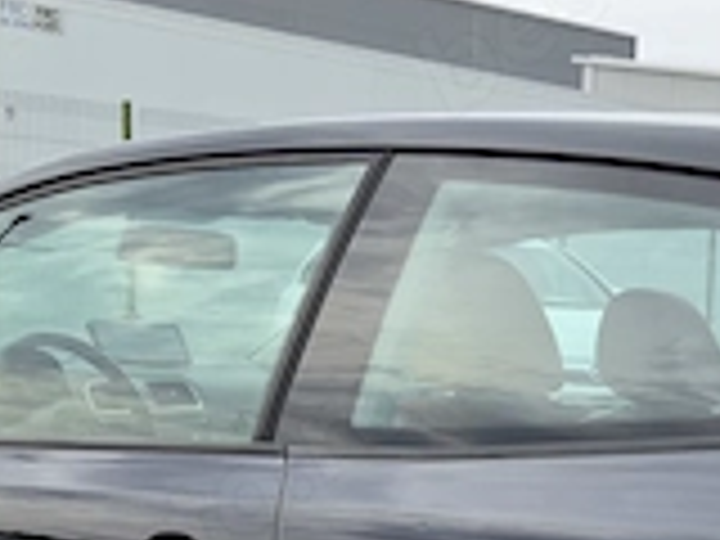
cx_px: 472
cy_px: 639
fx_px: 1789
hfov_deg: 22.7
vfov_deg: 16.5
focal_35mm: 86
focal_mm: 5.4
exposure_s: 1/1244
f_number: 1.8
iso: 50
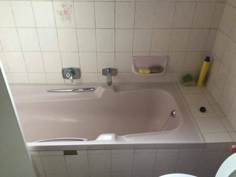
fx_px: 211
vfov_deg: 45.4
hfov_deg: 58.4
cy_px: 88
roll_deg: -0.2
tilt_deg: -33.4
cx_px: 118
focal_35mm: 31
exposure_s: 1/33
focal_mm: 3.3
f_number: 2.4
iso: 32
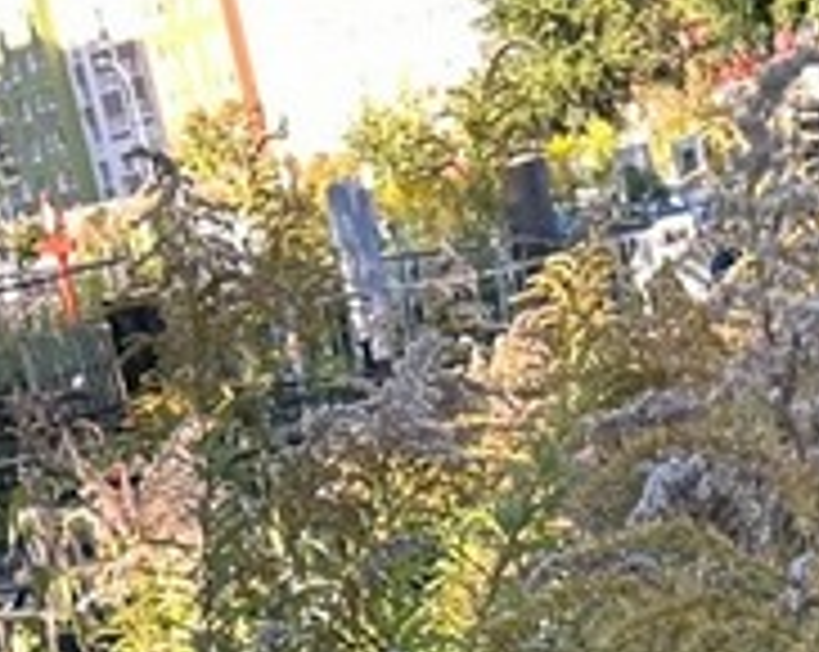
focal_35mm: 143
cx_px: 518
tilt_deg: -22.6
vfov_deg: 9.7
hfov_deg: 13.5
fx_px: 3461
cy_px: 1484
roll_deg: +12.2
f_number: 1.5
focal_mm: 5.7
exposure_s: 1/246
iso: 40
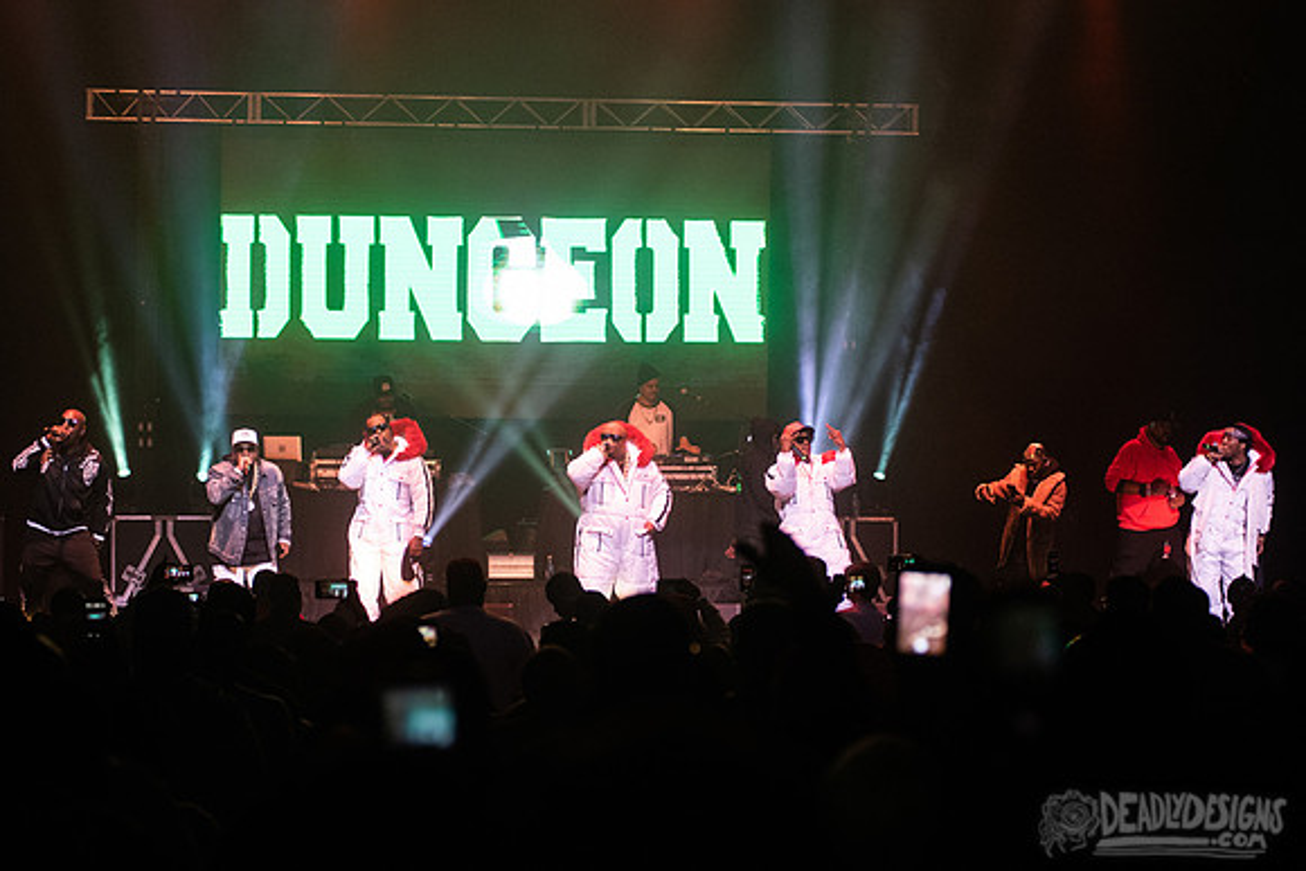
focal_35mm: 92
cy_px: 435
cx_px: 585
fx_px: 3338
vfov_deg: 14.9
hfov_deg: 22.1
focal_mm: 80
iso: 3200
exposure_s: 1/500
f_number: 3.5
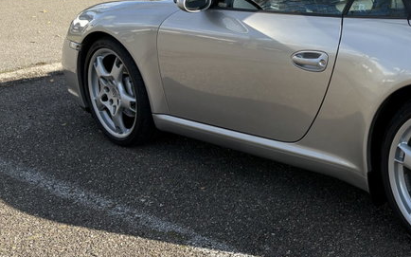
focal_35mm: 65
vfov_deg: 19.8
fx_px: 728
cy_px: 50
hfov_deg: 29.2
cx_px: 422
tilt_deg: -13.2
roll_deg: +1.3
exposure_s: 1/1587
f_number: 1.6
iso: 50
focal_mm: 5.96
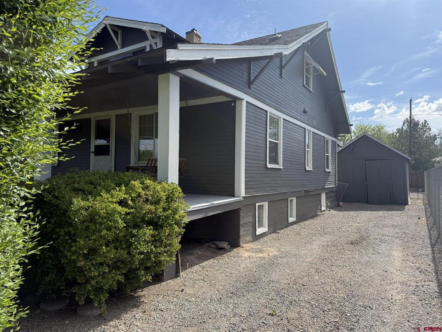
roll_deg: -1.0
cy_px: 166
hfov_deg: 71.6
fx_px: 306
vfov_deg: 56.8
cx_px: 221
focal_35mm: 24
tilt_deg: +3.7
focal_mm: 6.76
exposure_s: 1/4975
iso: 100
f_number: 1.78
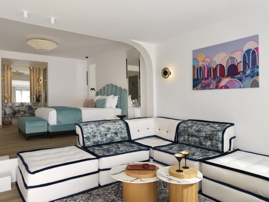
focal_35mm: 31
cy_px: 101
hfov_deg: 58.4
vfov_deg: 45.4
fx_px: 241
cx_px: 134
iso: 100
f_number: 11
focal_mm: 40
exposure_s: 1/15
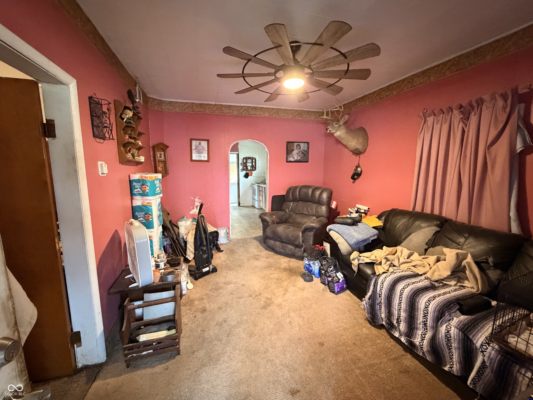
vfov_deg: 85.7
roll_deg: +0.1
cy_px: 200
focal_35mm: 14
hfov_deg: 102.1
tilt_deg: -8.1
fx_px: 216
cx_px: 266
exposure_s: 1/40
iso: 1600
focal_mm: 2.22
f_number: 2.2
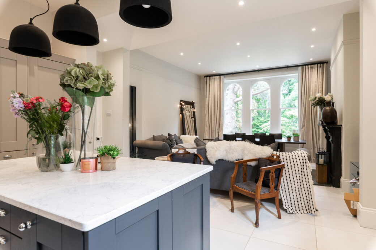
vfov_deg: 61.9
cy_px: 125
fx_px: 209
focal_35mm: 20
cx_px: 188
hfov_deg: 84.0
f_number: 8
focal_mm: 20
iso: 200
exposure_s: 1/3
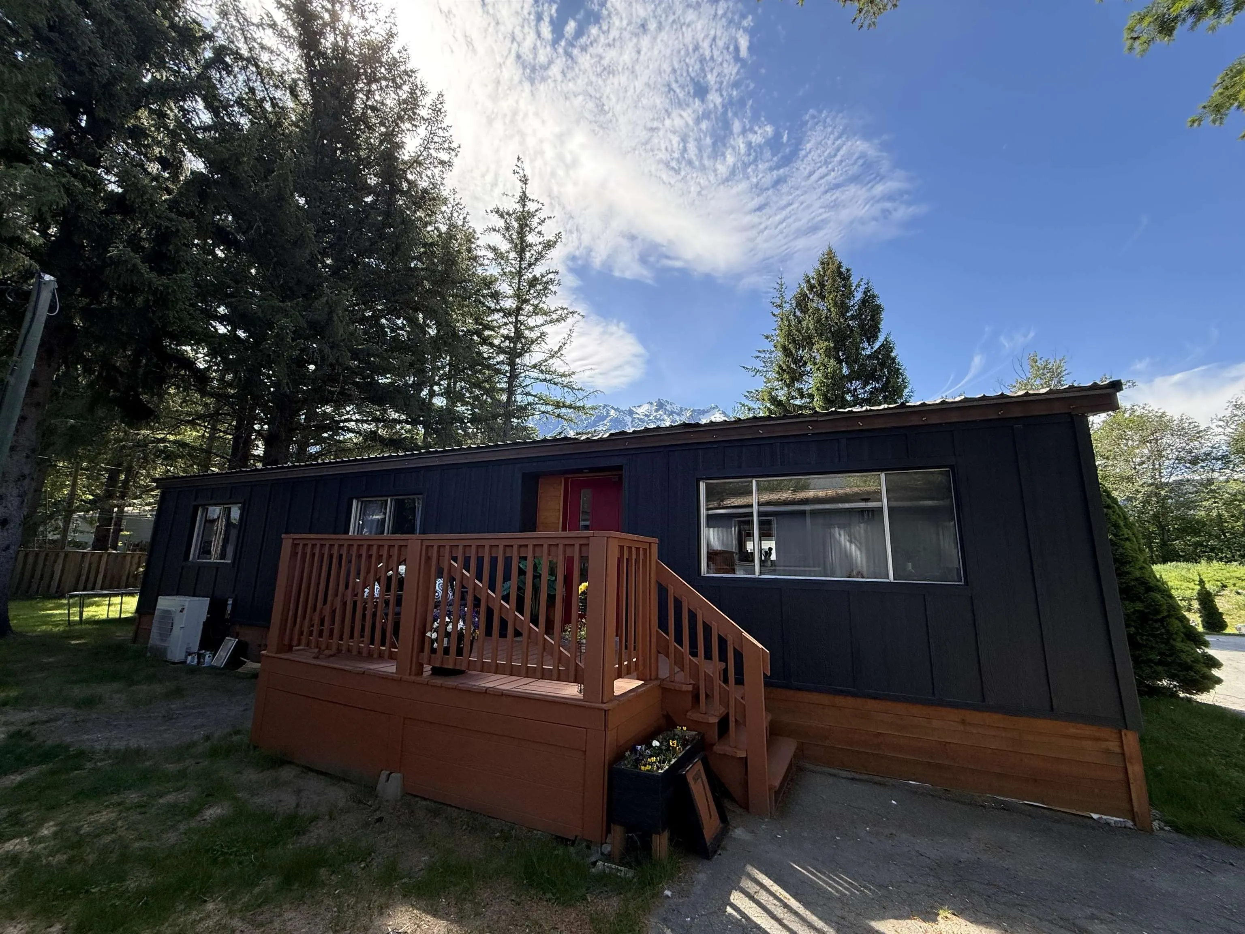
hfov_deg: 102.1
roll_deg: -1.3
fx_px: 504
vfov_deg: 85.7
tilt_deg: +12.2
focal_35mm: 14
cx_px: 622
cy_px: 467
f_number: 2.2
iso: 64
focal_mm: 2.22
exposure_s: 1/658
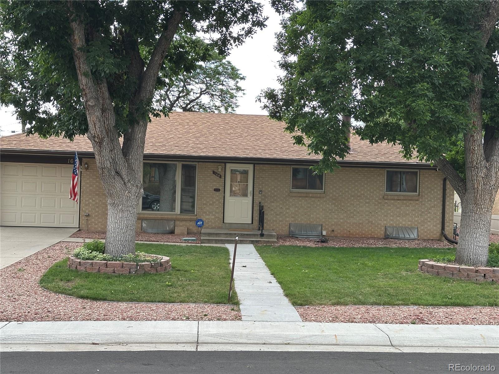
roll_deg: -2.1
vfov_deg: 30.3
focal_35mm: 48
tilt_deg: -0.5
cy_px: 187
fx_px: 692
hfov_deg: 39.7
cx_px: 250
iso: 64
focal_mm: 6.86
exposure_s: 1/894
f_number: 1.78
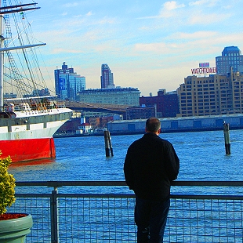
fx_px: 945
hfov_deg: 14.6
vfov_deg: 14.6
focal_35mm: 119
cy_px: 134
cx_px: 131
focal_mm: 22.4
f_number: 5.6
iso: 50
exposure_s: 1/200
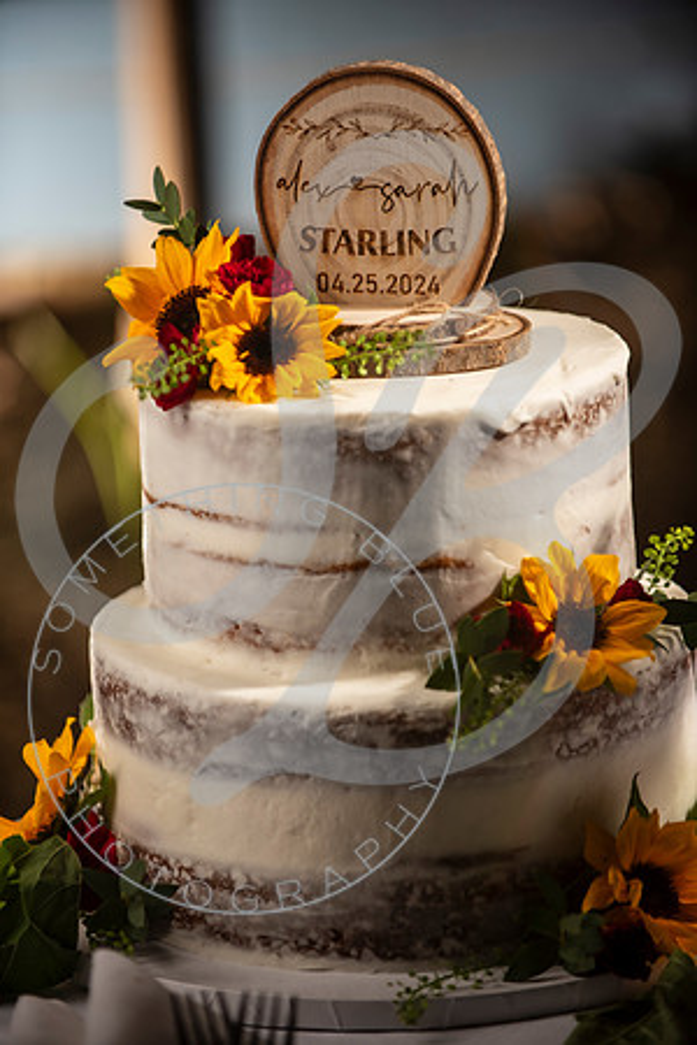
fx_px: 5082
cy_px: 522
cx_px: 348
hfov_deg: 7.8
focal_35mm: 175
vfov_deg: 11.7
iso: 200
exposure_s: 1/200
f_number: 2.8
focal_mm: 175
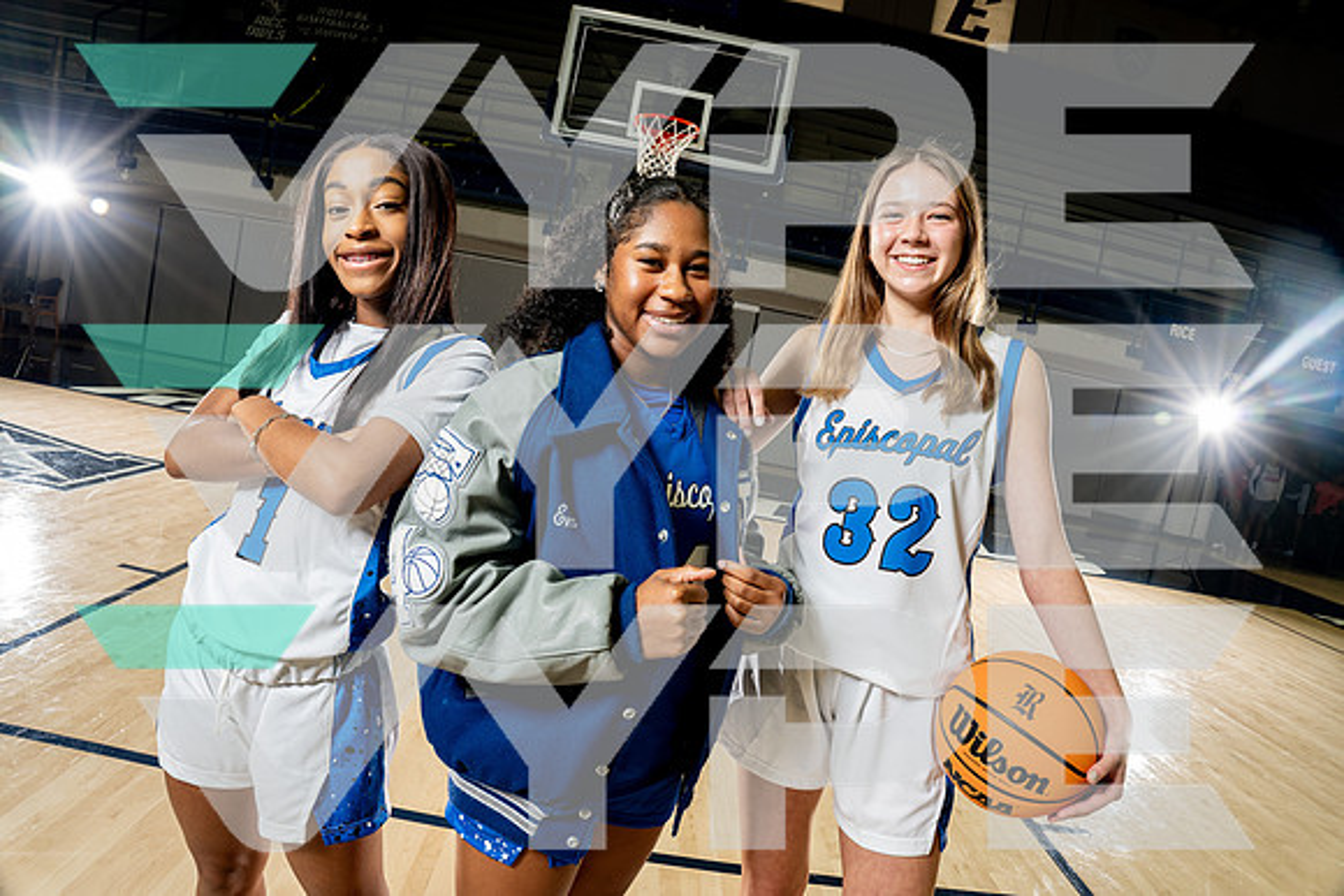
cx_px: 672
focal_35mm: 22
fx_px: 821
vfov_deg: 57.3
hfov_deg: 78.6
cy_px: 448
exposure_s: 1/250
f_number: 8
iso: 640
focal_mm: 22
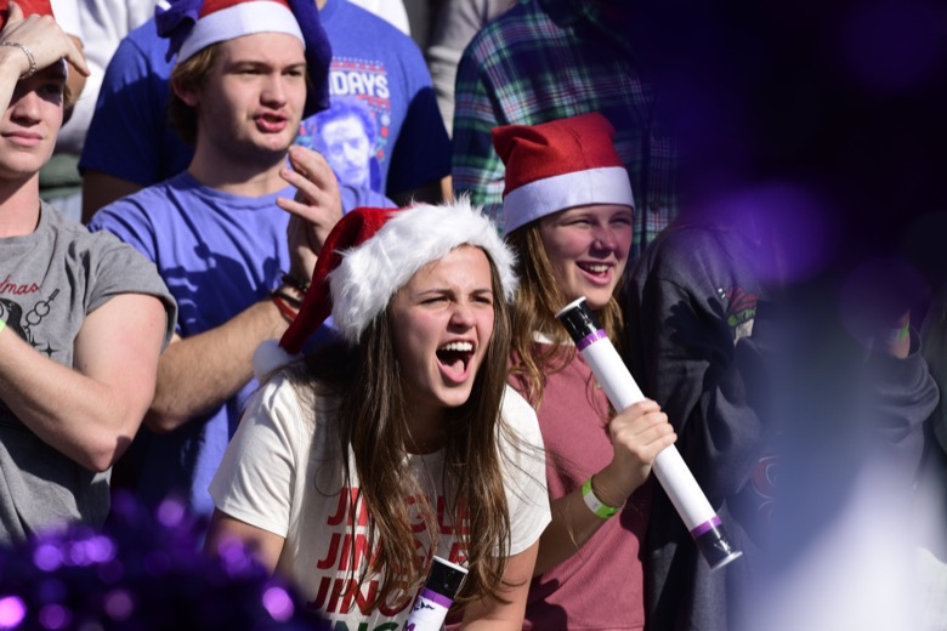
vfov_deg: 4.6
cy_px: 316
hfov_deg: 6.9
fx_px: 7891
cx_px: 474
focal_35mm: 300
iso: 200
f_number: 8
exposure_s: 1/1000
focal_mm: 300
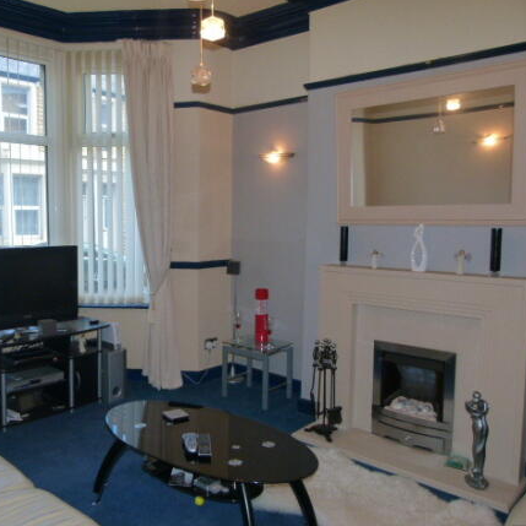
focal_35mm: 30
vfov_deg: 54.0
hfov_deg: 53.6
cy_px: 264
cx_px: 204
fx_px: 516
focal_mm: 4.5
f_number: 2.8
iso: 160
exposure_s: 1/60
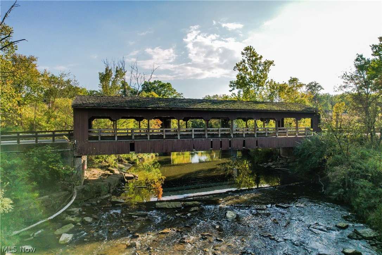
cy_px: 128
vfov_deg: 57.2
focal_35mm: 22
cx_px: 191
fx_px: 233
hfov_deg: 78.6
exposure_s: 1/2000
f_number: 2.8
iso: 100
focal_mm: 8.38
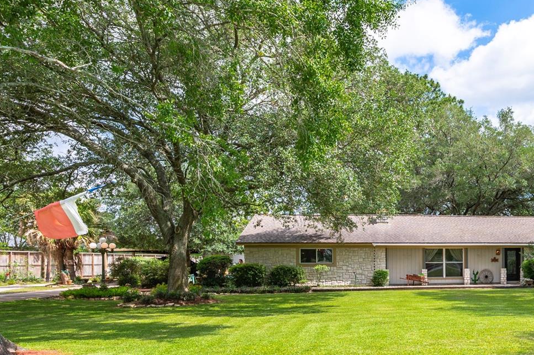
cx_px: 495
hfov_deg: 47.0
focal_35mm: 36
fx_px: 534
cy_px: 265
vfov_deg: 36.0
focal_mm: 17
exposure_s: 1/200
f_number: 10
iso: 125
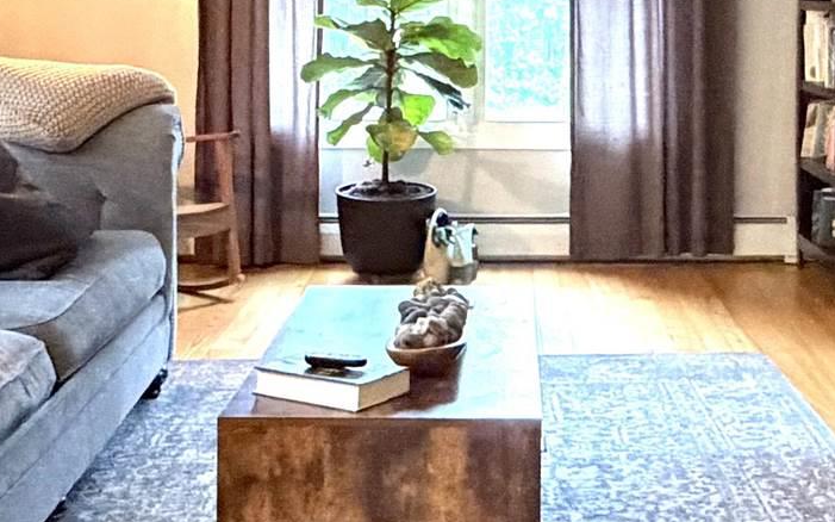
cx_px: 553
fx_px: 1479
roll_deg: +0.7
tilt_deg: -1.8
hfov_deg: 31.3
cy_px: 30
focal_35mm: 65
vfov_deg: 19.6
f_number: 2.2
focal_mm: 2.22
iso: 1000
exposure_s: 1/40
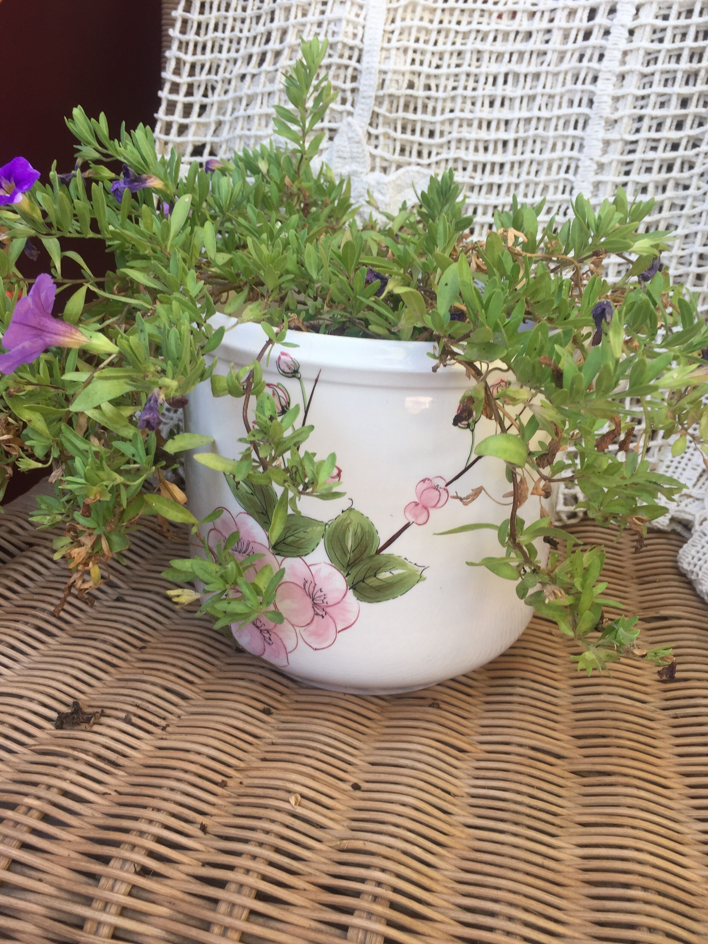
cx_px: 347
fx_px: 818
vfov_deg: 60.0
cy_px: 488
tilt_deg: -28.8
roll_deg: -2.3
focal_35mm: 30
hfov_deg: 46.8
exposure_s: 1/131
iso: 32
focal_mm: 4.15
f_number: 2.2
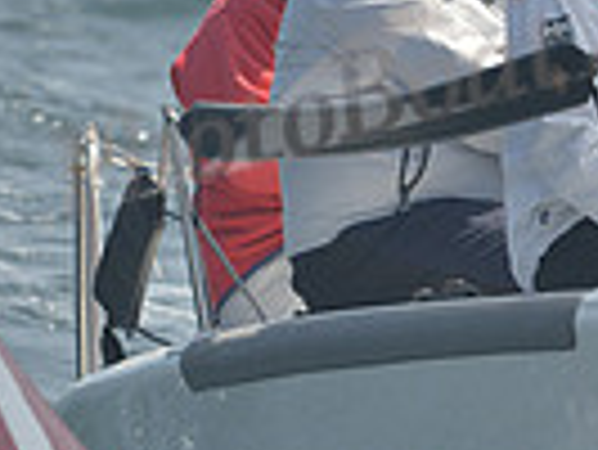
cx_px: 922
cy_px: 272
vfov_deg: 1.7
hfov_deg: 2.2
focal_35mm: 882
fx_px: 15251
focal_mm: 210
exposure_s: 1/1000
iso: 280
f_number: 8
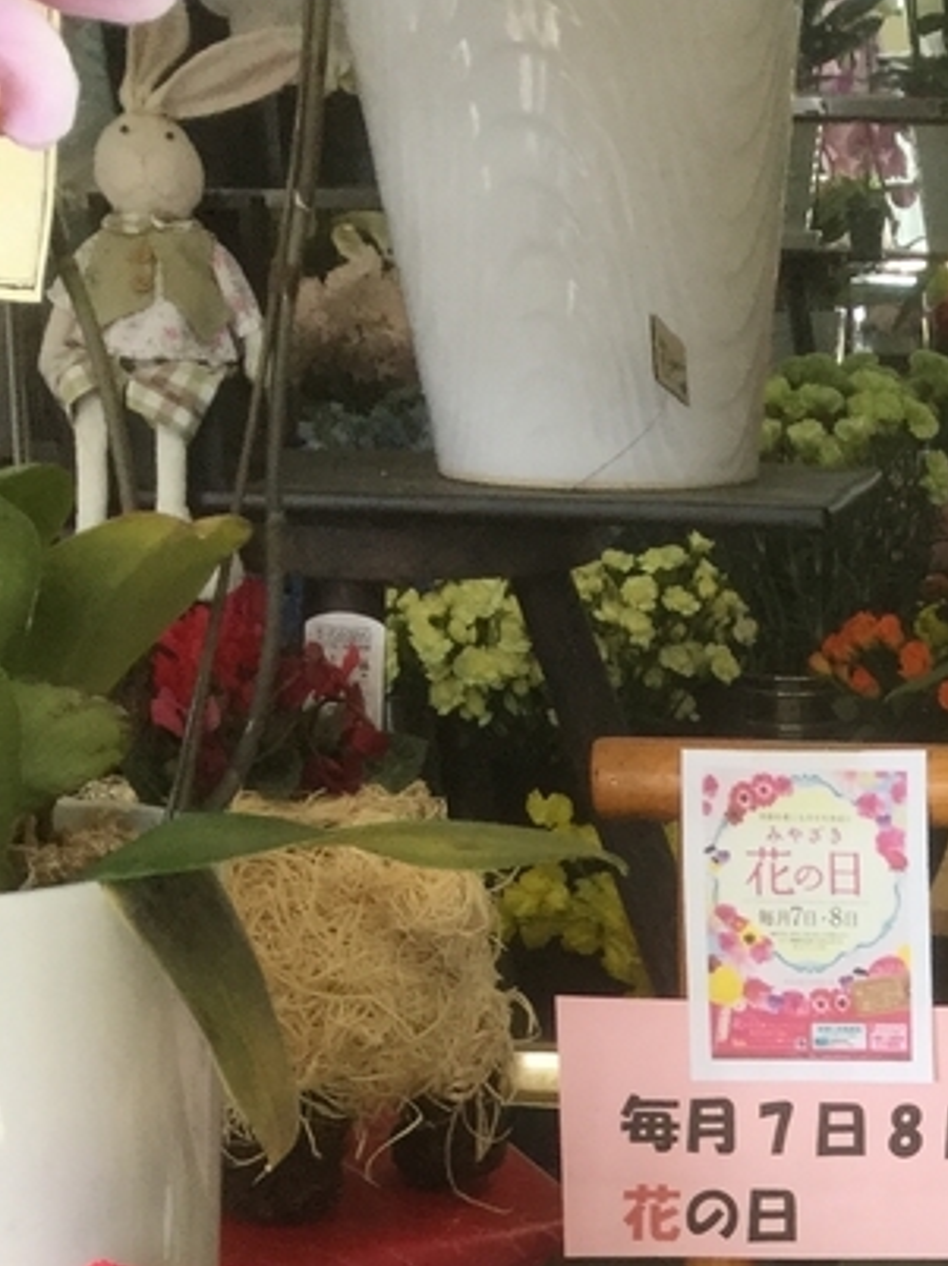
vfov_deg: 22.7
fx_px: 2888
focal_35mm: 79
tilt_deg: -24.4
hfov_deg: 17.6
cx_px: 1206
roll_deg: -1.6
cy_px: 1531
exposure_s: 1/40
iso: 25
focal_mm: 3.3
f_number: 2.4
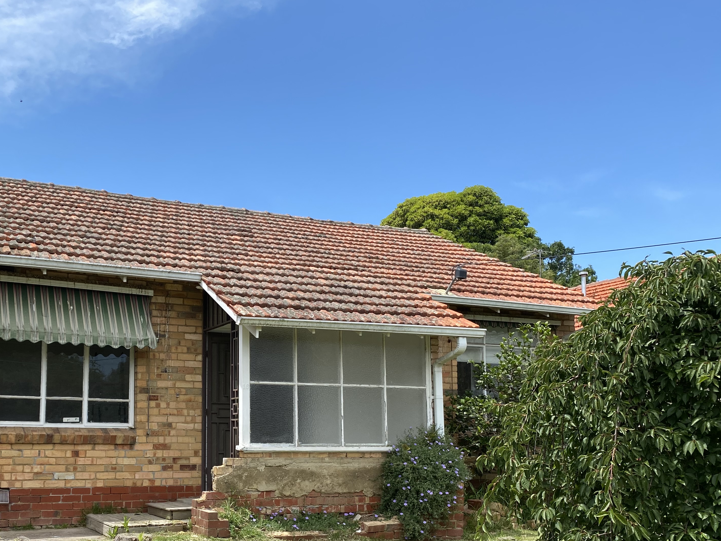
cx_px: 223
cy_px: 384
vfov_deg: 38.0
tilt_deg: +3.8
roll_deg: -0.2
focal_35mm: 37
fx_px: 771
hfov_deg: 49.0
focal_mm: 4.25
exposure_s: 1/2141
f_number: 1.8
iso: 32
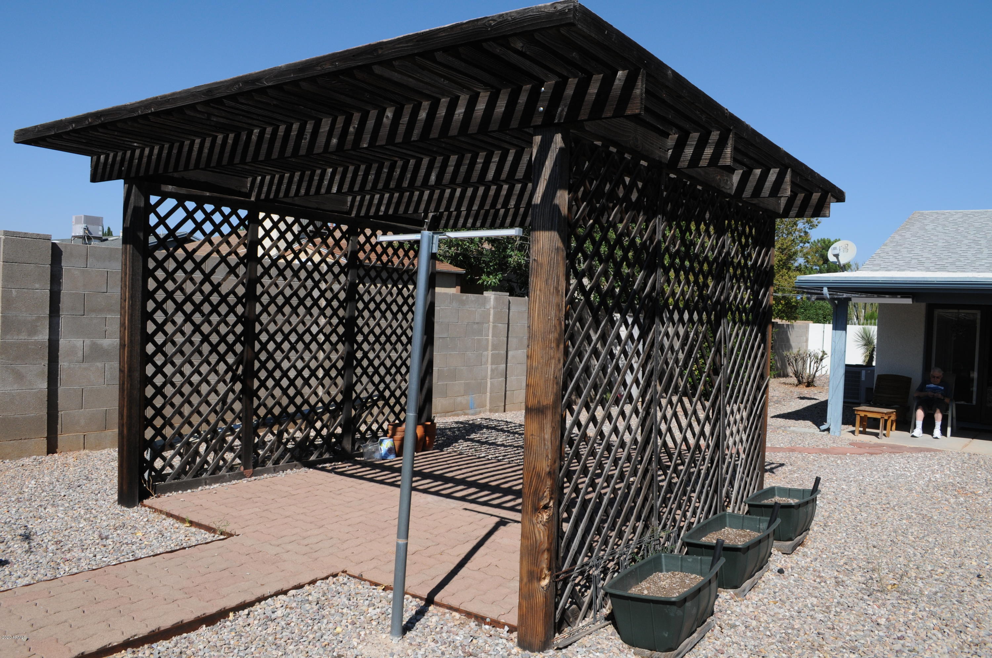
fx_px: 743
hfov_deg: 67.4
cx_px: 496
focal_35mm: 27
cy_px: 329
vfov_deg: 47.8
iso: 320
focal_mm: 18
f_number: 8
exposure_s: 1/1000
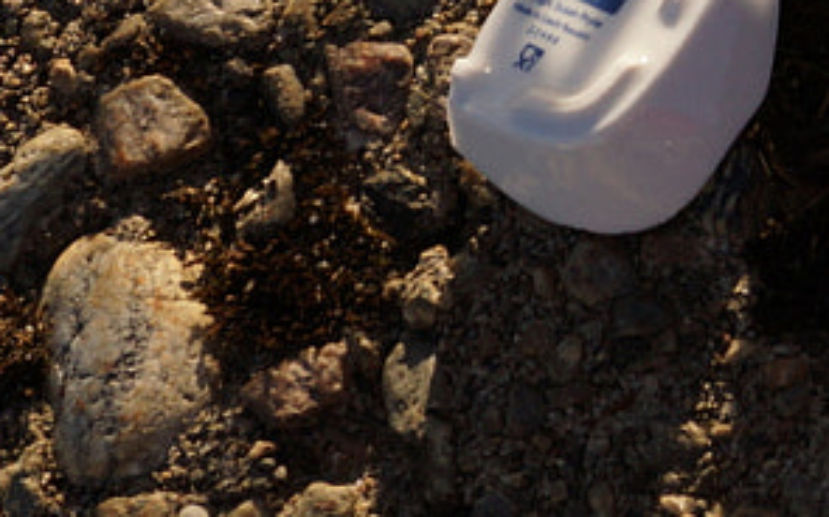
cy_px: -565
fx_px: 4493
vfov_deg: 6.4
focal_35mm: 199
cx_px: 1130
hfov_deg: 10.3
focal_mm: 24
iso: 100
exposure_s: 1/400
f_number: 8
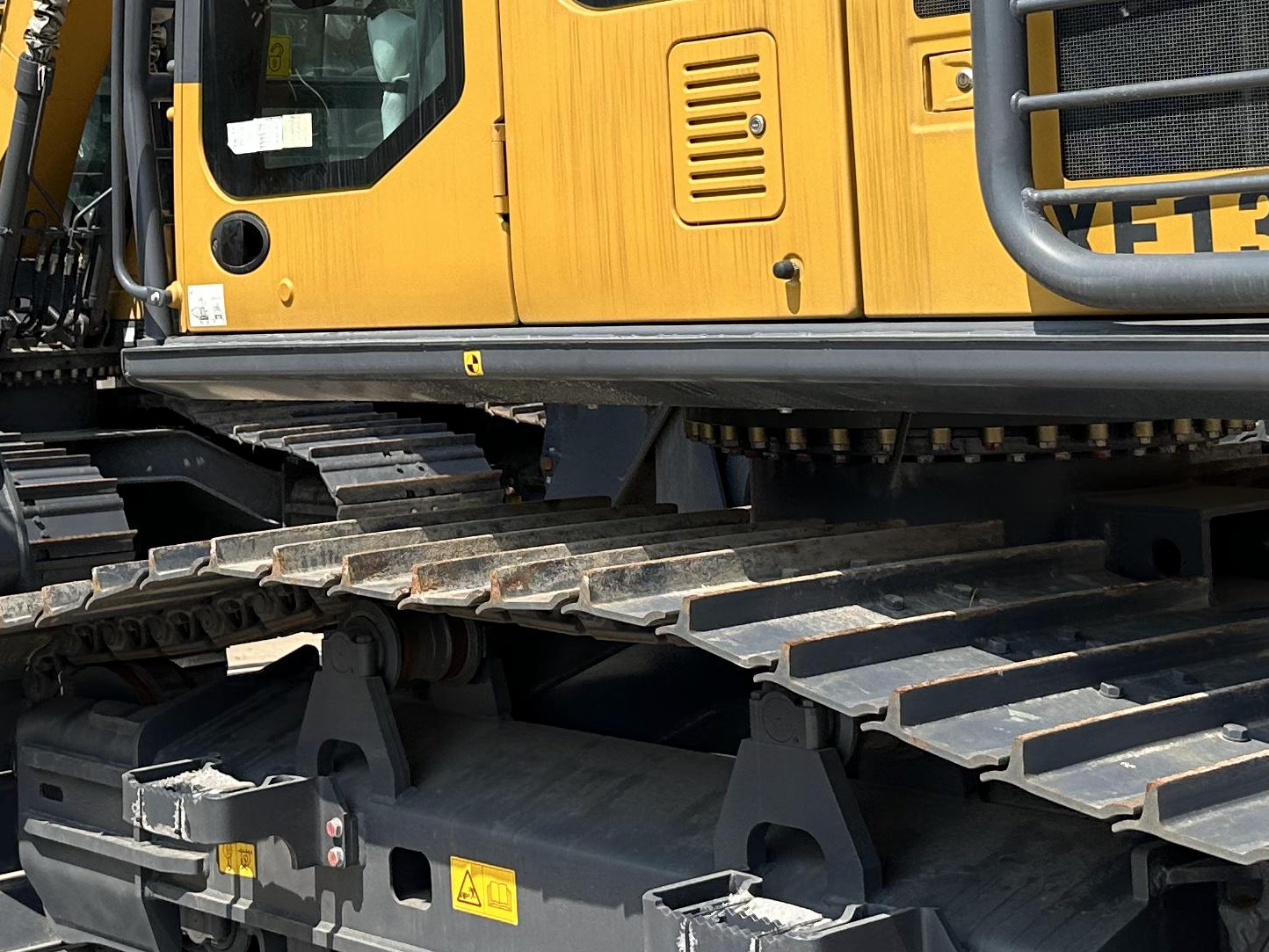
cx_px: 400
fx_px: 2456
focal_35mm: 67
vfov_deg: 21.5
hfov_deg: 28.7
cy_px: 116
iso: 80
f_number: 1.78
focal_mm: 6.86
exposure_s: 1/3356
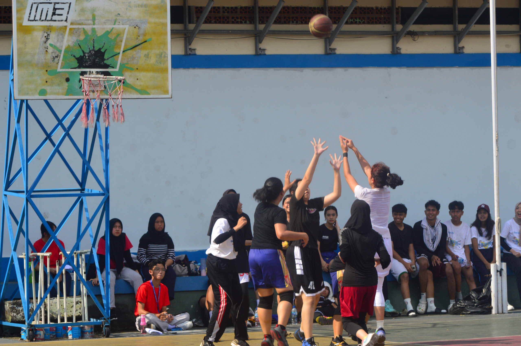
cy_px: 173
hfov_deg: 14.0
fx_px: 2125
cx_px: 260
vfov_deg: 9.3
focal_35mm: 147
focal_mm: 98
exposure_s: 1/320
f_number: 11
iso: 200
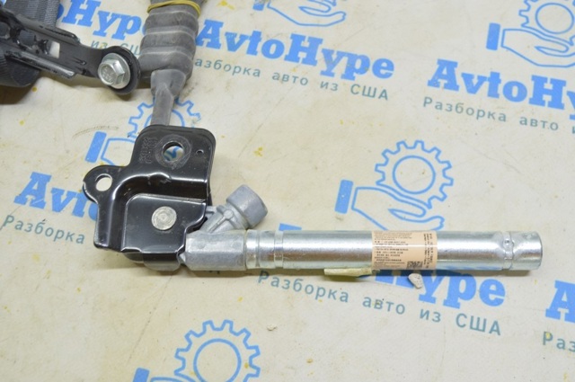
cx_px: 288
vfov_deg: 34.1
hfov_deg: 49.6
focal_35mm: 39
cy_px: 191
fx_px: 622
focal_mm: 26
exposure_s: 1/20
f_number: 5.6
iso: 400
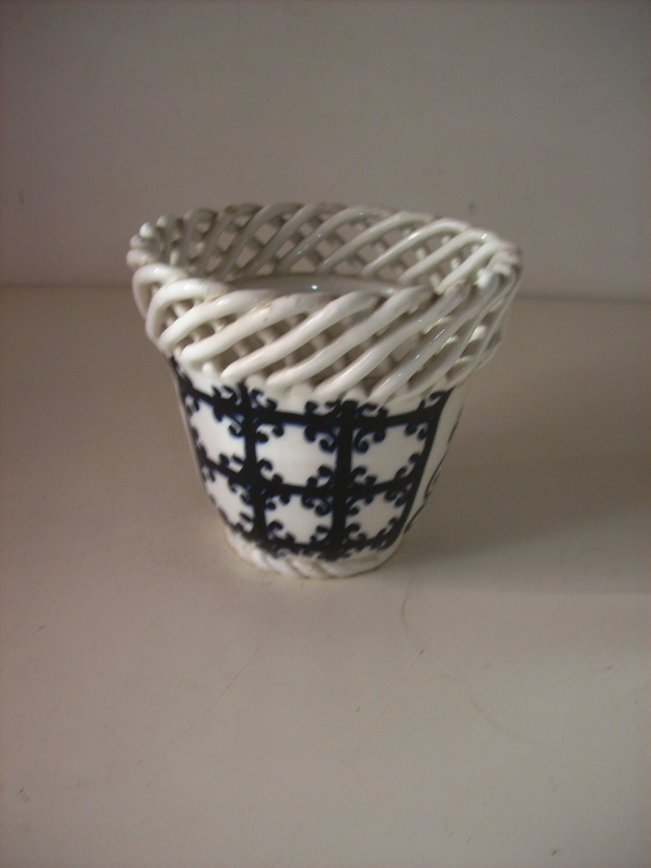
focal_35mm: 36
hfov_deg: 39.6
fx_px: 903
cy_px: 434
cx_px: 326
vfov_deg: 51.4
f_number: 2.7
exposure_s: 1/64
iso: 80
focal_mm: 6
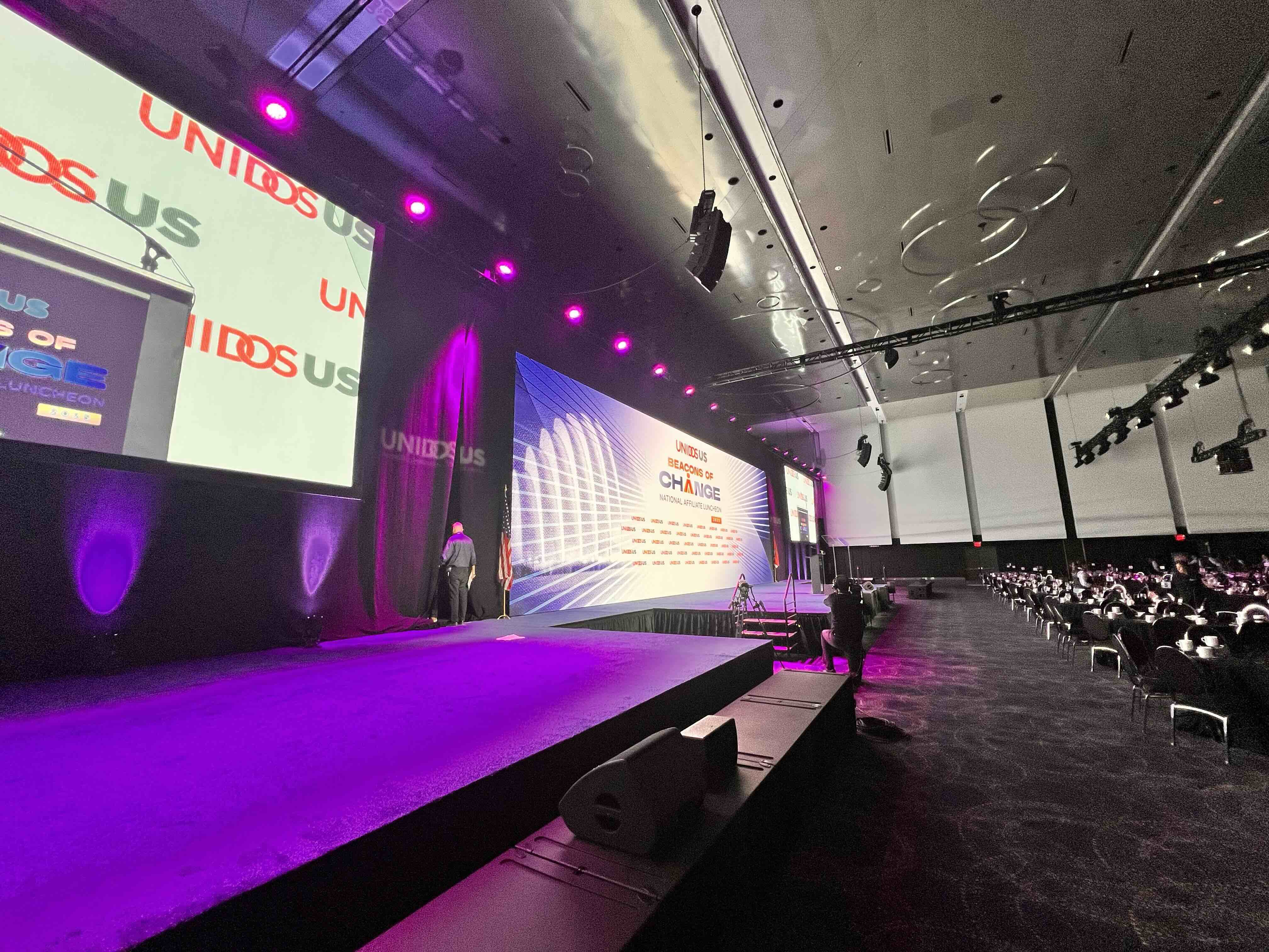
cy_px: 476
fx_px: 477
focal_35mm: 13
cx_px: 634
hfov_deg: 106.2
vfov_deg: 89.9
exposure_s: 1/120
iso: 160
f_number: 1.8
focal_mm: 1.57
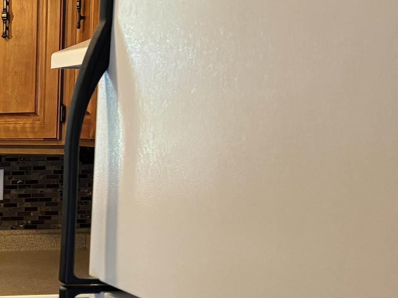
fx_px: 977
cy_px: 278
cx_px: -212
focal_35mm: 85
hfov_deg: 19.7
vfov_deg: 17.1
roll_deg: +0.6
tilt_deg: -9.6
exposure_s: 1/60
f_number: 1.6
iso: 250
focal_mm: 5.96
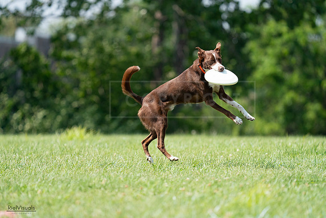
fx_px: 3623
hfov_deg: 5.2
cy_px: 109
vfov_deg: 3.4
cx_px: 163
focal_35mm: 400
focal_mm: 400
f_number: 6.3
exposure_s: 1/4000
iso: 1600
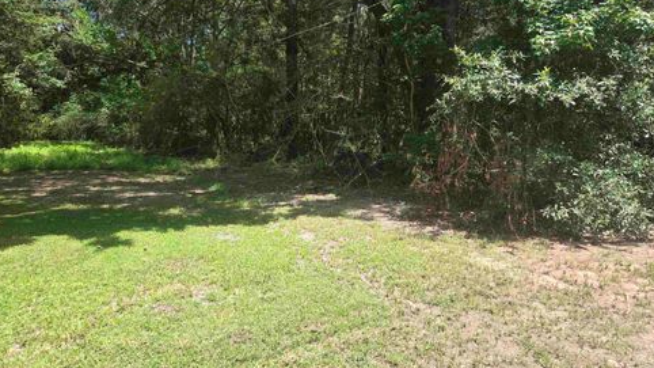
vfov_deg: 43.8
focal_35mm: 26
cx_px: 331
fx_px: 451
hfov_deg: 71.9
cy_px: 126
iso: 25
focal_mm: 5.4
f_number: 1.8
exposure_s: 1/447
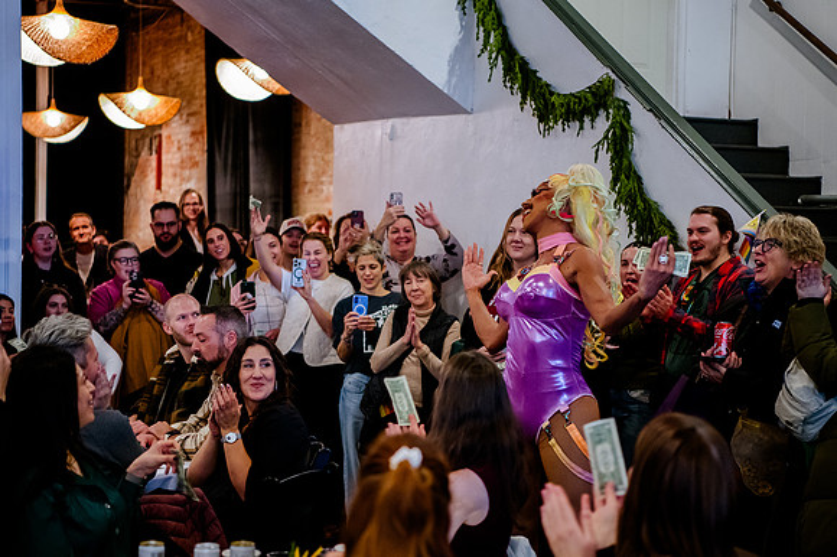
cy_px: 278
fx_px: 1737
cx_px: 402
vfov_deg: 18.2
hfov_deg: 27.1
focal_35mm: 75
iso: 6400
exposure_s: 1/80
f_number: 2.8
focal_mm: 70
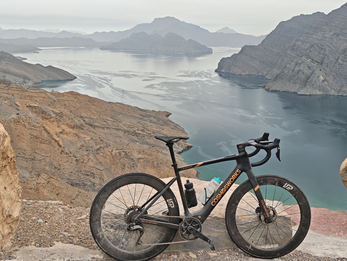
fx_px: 461
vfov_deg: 31.5
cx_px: 174
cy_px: 130
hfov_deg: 41.2
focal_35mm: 46
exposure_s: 1/899
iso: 50
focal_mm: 6.55
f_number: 1.62
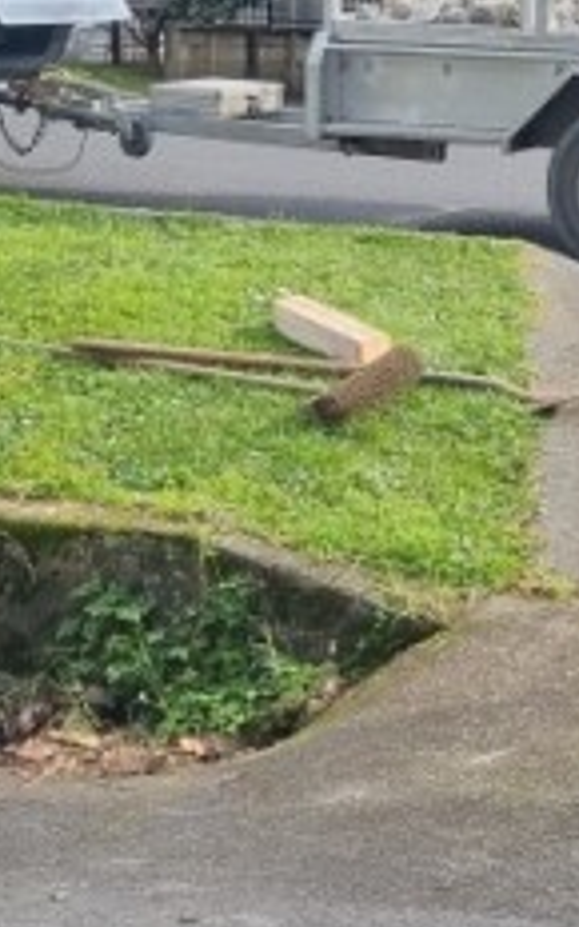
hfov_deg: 11.8
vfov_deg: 19.4
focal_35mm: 107
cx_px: 813
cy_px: 575
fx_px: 2701
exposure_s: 1/734
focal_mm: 5.4
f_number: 1.8
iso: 50
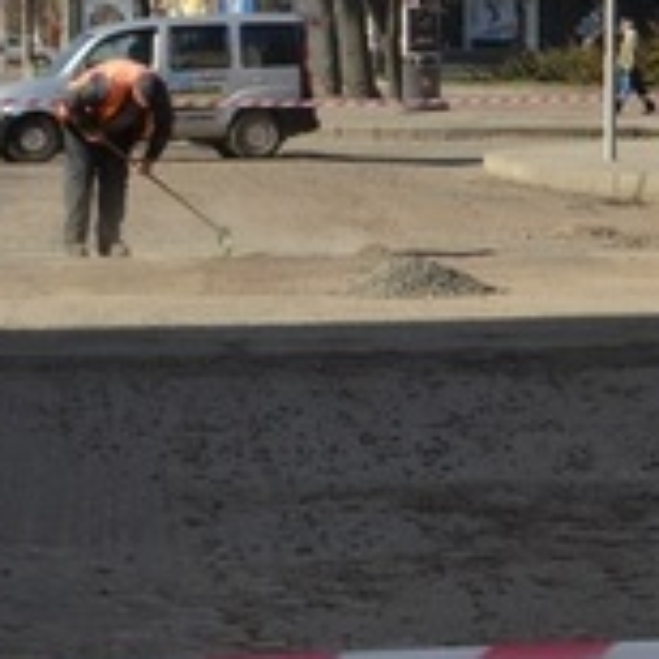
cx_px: 1100
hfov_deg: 12.7
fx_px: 2735
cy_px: 113
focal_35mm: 127
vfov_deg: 13.7
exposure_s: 1/160
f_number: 6.3
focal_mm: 24
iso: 100
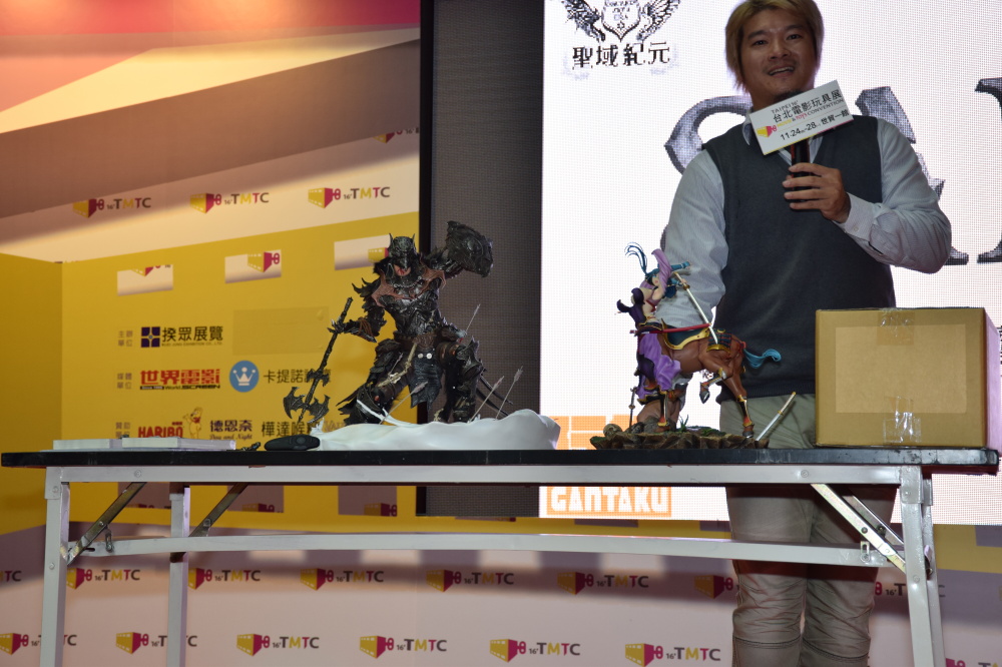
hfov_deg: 33.4
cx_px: 501
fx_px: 1669
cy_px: 334
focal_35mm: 60
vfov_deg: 22.6
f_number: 5.6
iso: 400
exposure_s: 1/60
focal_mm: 40
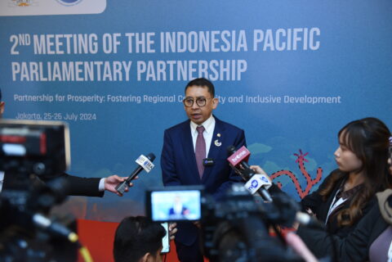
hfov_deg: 50.7
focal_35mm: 38
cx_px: 196
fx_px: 414
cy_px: 131
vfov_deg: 35.1
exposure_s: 1/200
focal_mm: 38
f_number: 3.5
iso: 2500
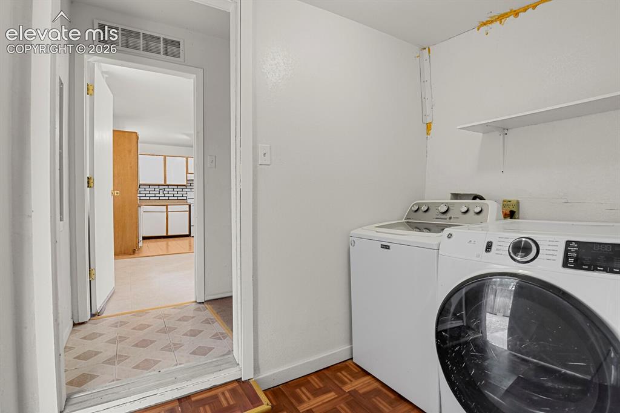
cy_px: 206
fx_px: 293
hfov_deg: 93.3
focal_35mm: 17
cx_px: 310
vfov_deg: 70.4
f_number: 8
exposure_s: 1/20
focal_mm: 17
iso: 12800
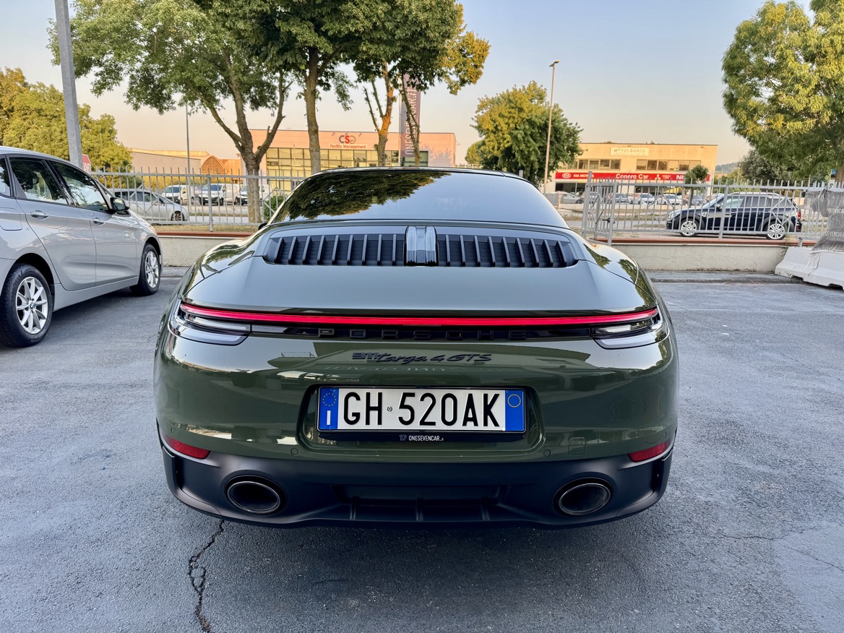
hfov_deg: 71.6
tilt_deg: -11.7
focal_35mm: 24
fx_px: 585
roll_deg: -1.0
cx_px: 422
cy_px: 316
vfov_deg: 56.8
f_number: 1.78
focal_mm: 6.76
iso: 80
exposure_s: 1/328
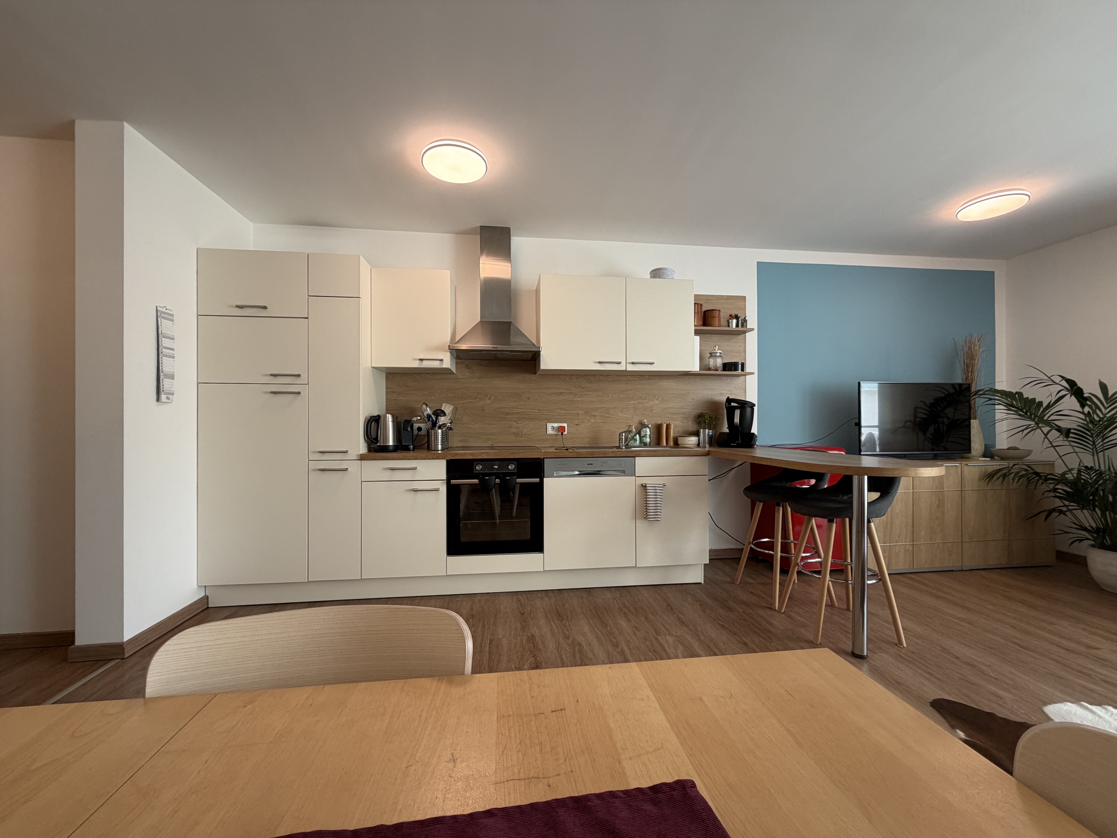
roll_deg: +0.2
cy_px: 419
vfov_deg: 85.7
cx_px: 558
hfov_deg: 102.1
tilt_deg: +0.0
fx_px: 452
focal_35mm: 14
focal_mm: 2.22
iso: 160
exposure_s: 1/121
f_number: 2.2
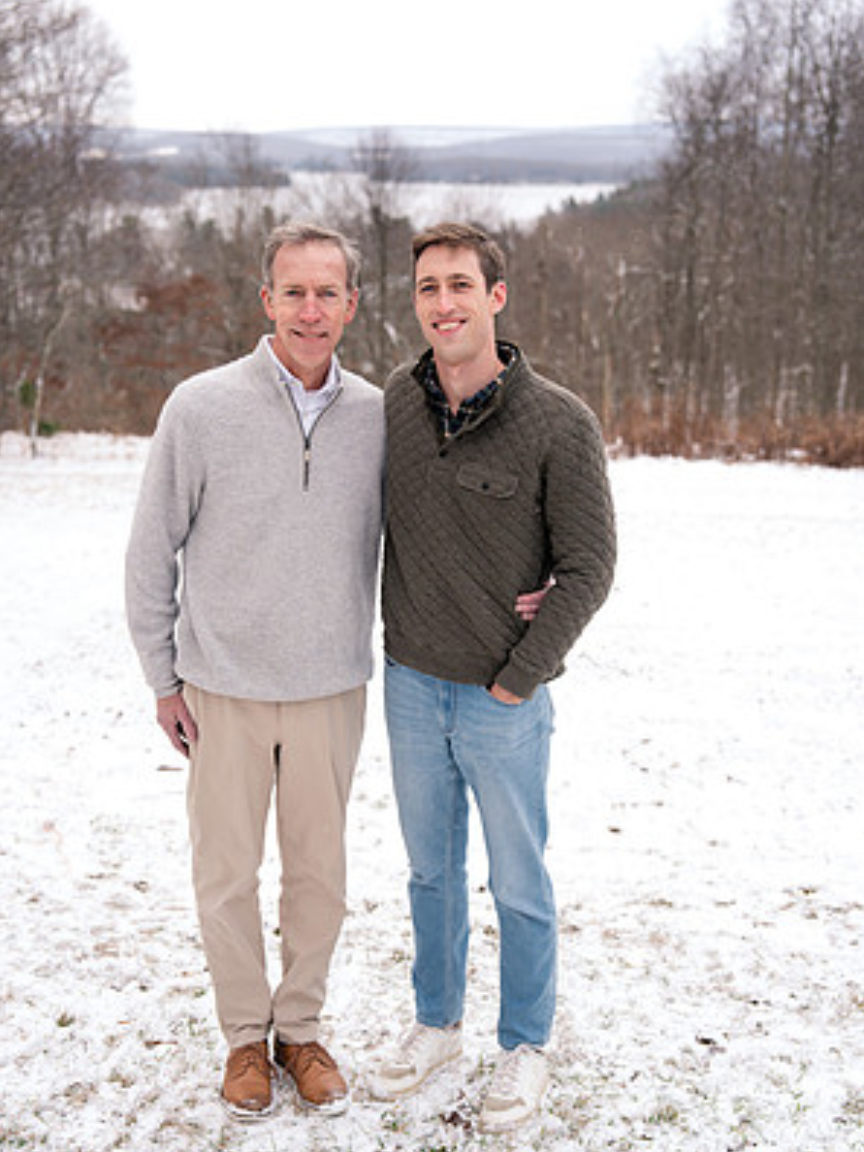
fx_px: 1564
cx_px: 433
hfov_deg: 30.9
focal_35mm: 47
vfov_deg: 40.4
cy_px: 556
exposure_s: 1/250
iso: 400
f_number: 3.2
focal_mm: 43
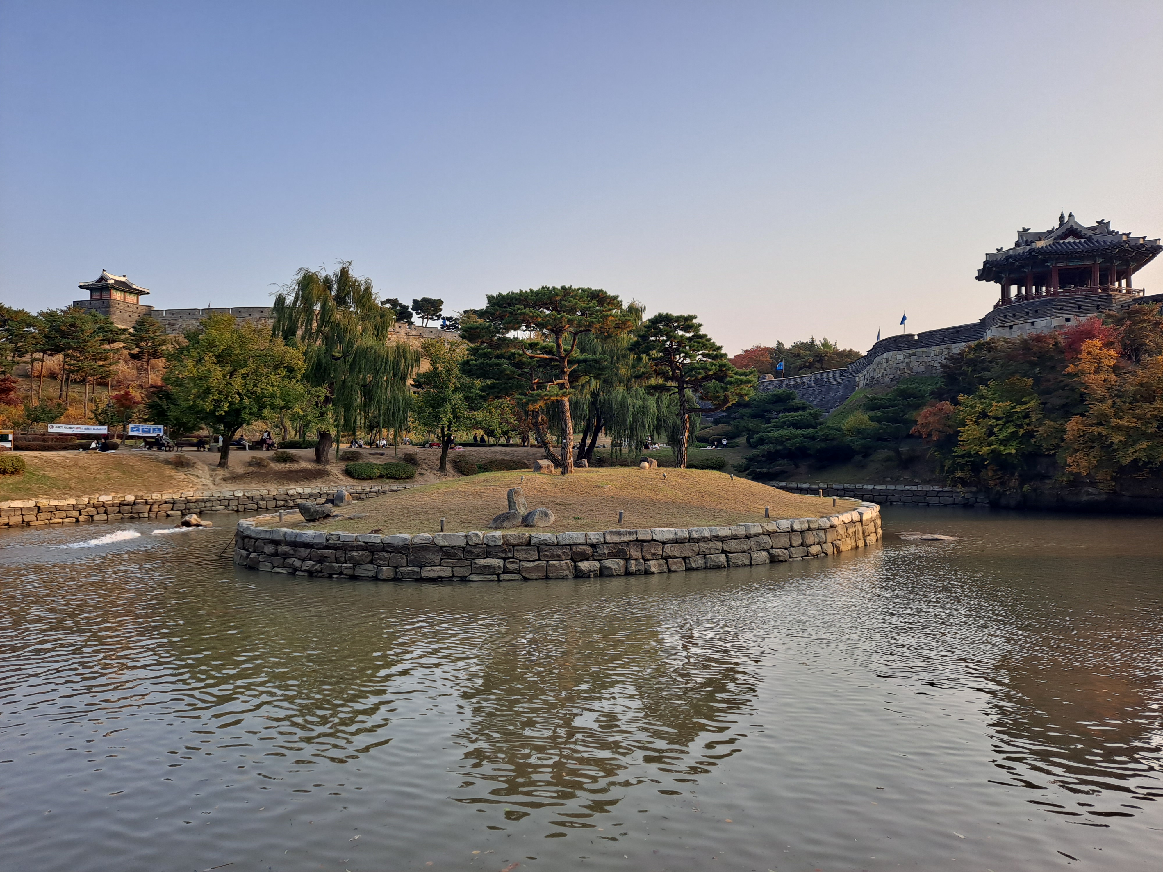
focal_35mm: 25
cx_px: 582
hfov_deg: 69.4
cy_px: 436
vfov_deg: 54.9
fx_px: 840
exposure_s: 1/434
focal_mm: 4.6
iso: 32
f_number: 2
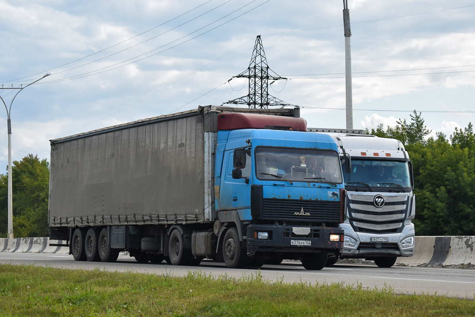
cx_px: 238
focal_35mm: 82
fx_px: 1088
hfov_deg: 24.6
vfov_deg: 16.6
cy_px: 158
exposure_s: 1/1000
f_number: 6.3
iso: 400
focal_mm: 55
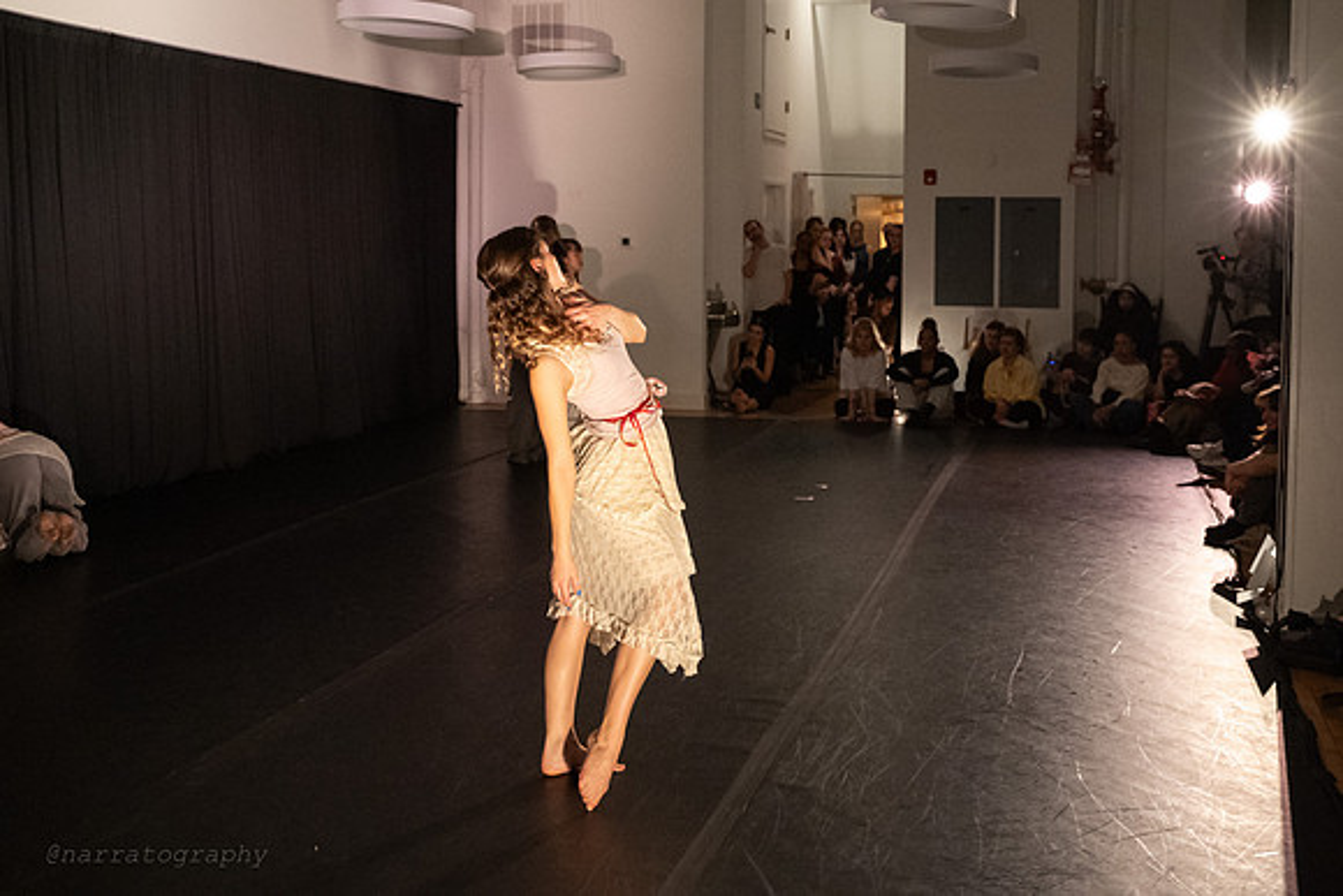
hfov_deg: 52.0
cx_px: 844
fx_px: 1358
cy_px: 314
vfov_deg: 36.2
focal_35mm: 36
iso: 6400
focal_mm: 28
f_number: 3.2
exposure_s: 1/320
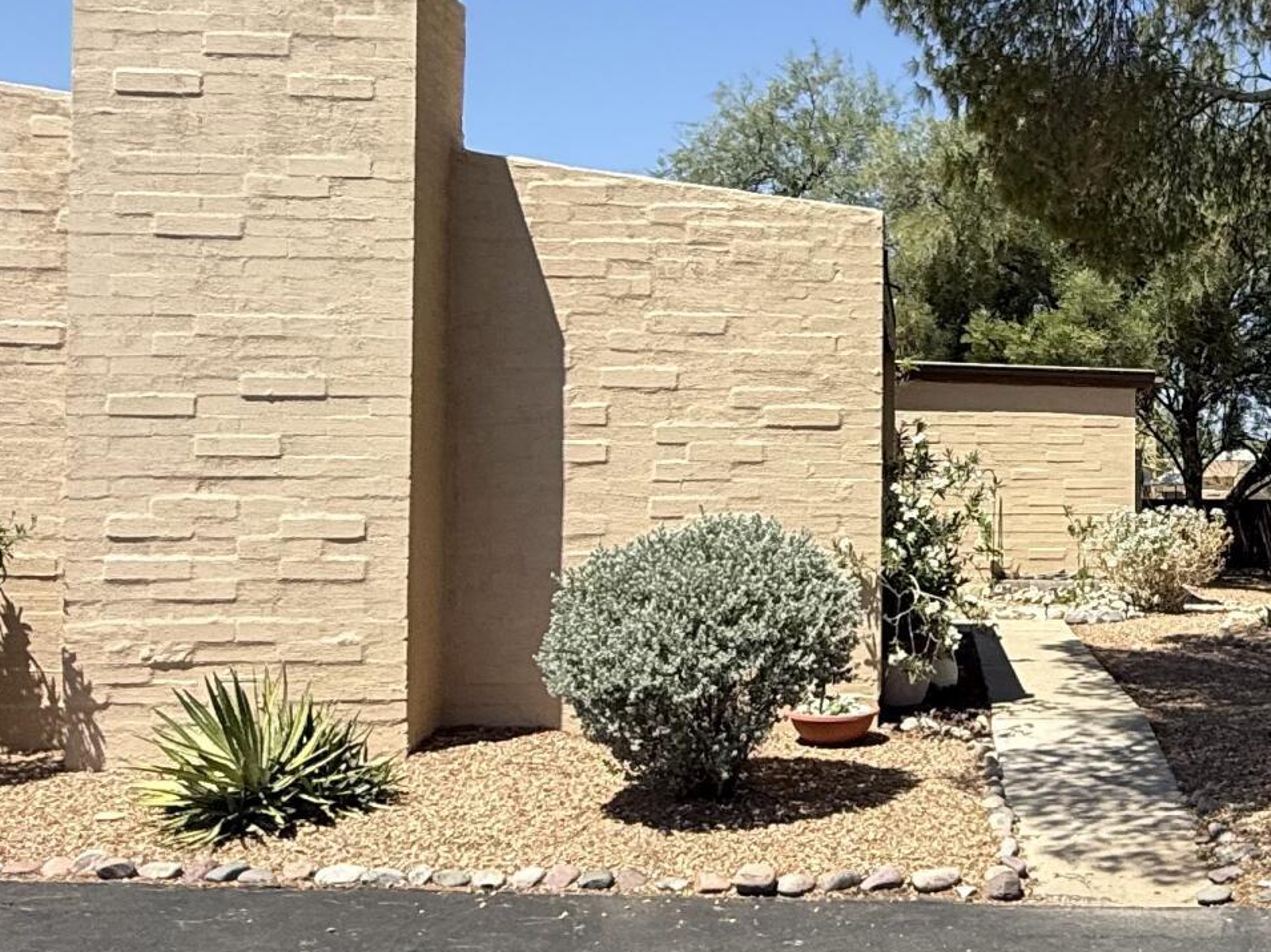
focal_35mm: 44
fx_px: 1615
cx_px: 1139
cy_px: 436
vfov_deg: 32.9
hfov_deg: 39.9
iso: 50
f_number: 2.2
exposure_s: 1/1656
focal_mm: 2.22
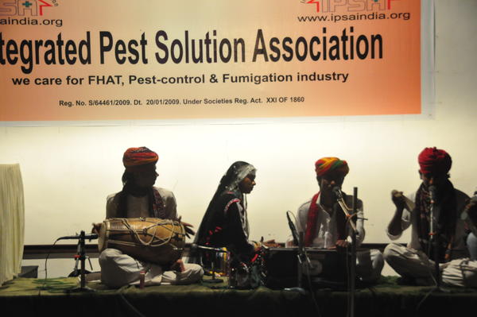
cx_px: 238
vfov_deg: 16.5
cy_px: 158
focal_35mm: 82
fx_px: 1092
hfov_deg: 24.6
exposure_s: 1/80
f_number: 5
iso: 2500
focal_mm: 55
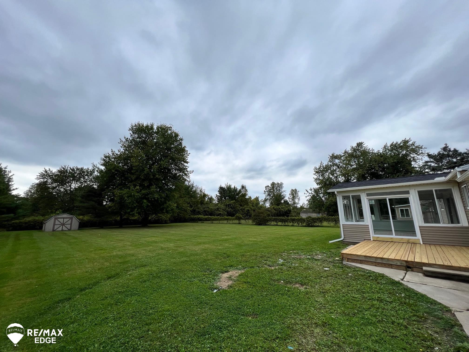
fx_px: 176
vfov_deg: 89.9
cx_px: 234
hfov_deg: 106.2
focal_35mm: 13
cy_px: 176
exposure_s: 1/1376
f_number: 1.8
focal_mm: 1.57
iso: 32
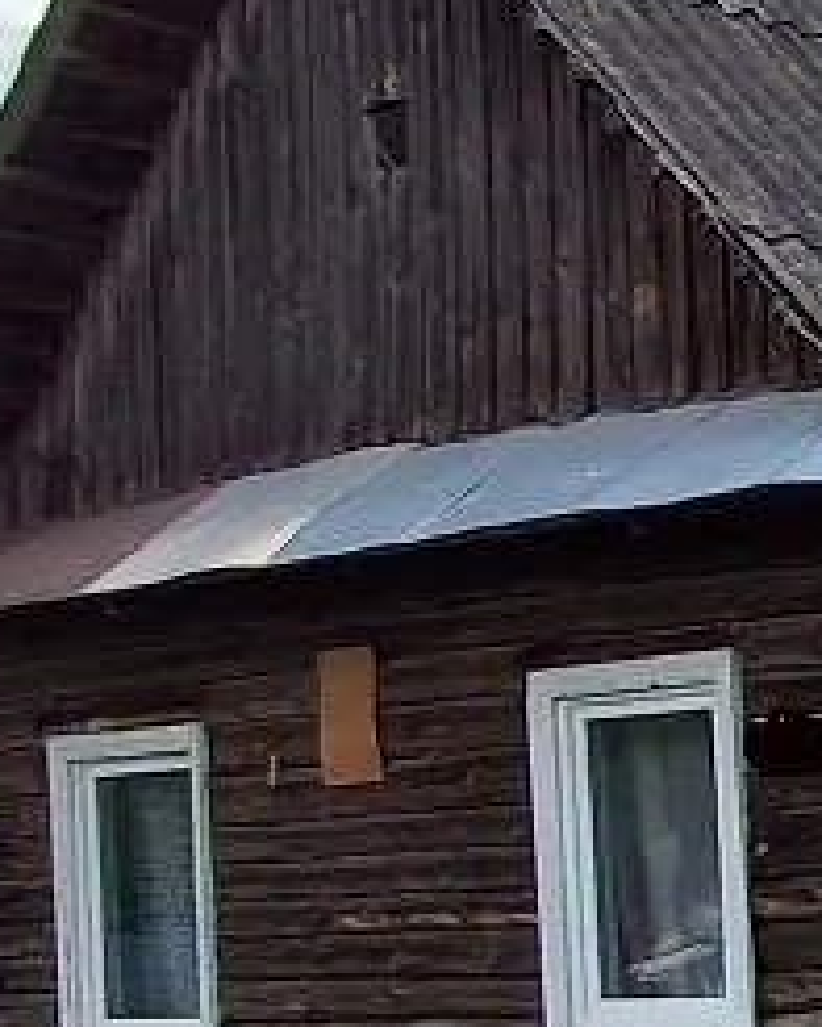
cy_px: 797
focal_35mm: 83
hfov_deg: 13.1
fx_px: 2522
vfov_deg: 22.7
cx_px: 2057
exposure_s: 1/1070
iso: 40
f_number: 2.2
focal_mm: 1.64
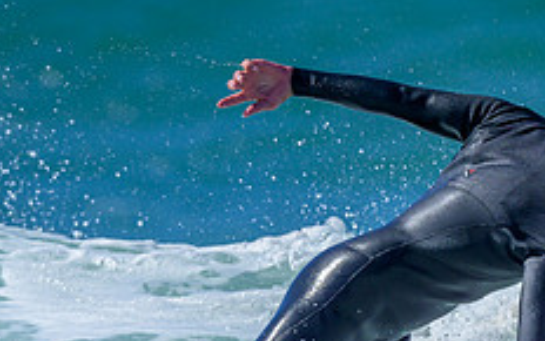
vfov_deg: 0.5
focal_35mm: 2442
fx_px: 36271
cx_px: 132
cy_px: 527
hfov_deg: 0.9
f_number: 6.3
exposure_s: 1/2000
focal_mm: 800
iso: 180
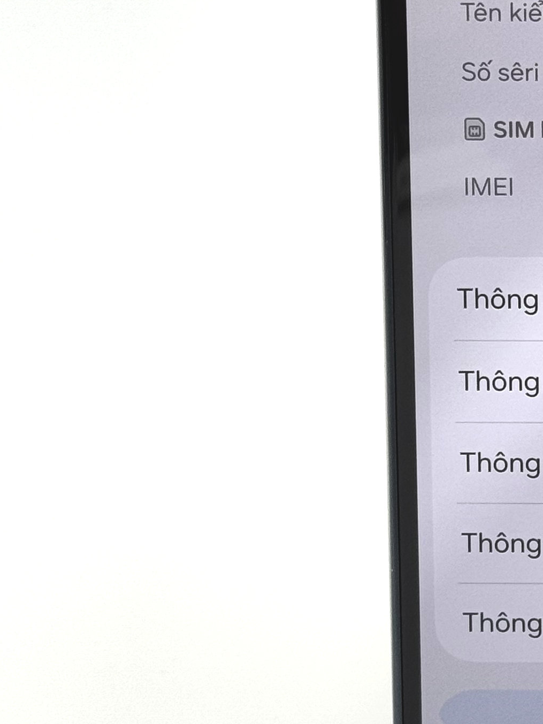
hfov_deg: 10.2
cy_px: 211
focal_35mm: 143
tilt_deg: -15.2
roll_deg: -0.3
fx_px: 2990
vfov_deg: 13.8
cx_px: 714
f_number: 1.78
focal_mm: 6.76
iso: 64
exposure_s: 1/317
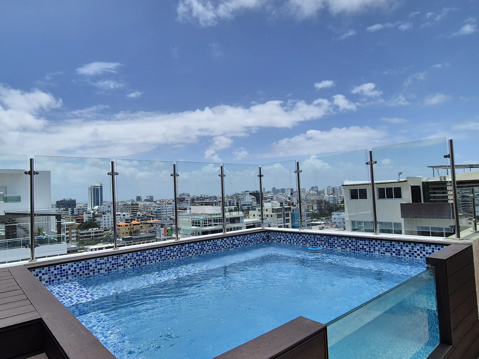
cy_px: 187
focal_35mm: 20
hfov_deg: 81.0
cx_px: 198
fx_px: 277
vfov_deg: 65.9
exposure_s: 1/3472
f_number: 2.2
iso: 50
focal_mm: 2.2
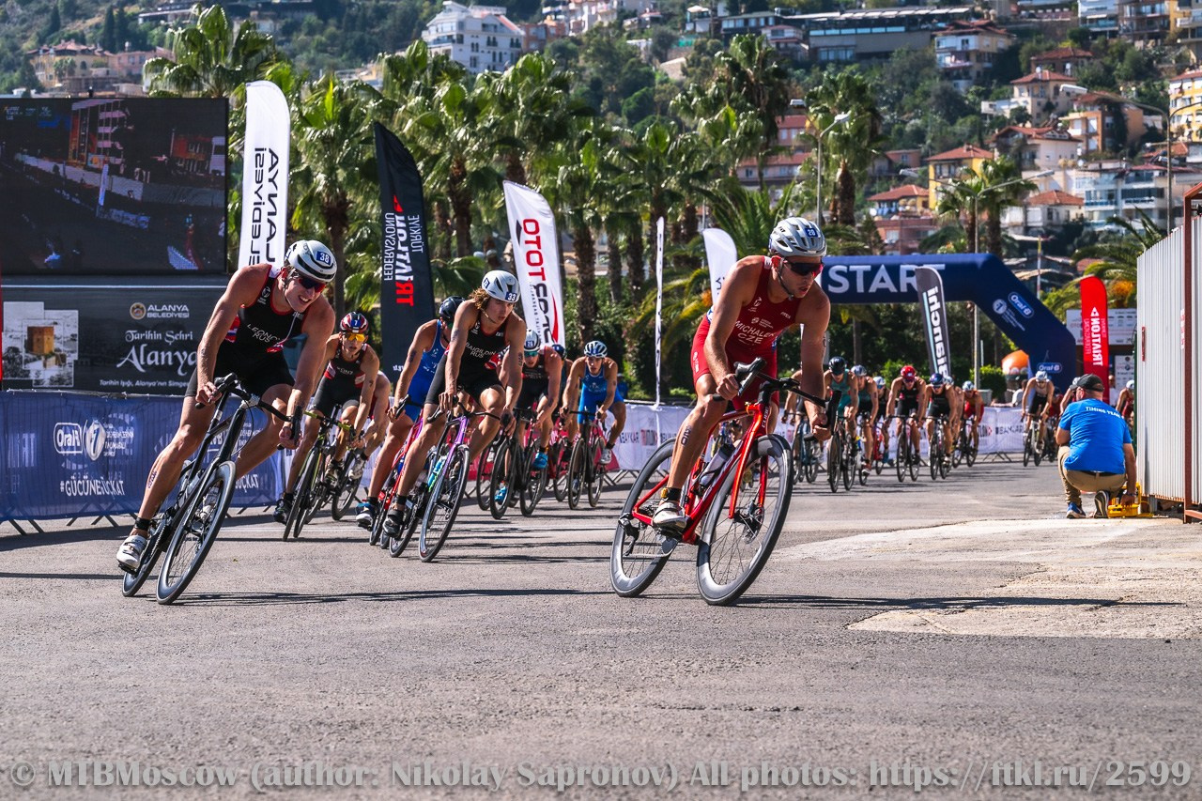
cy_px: 400
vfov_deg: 12.4
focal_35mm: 110
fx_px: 3672
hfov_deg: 18.6
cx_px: 601
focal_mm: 110
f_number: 9
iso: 320
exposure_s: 1/1250
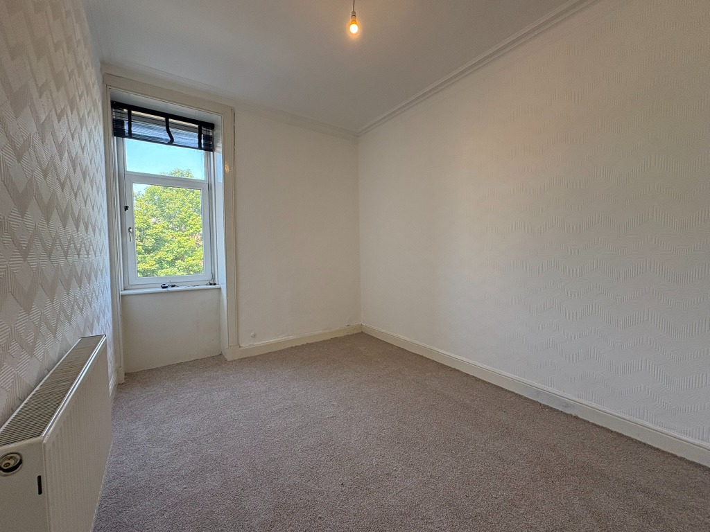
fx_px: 287
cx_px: 355
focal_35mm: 14
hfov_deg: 102.1
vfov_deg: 85.7
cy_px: 266
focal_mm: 2.22
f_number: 2.2
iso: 125
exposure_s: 1/99
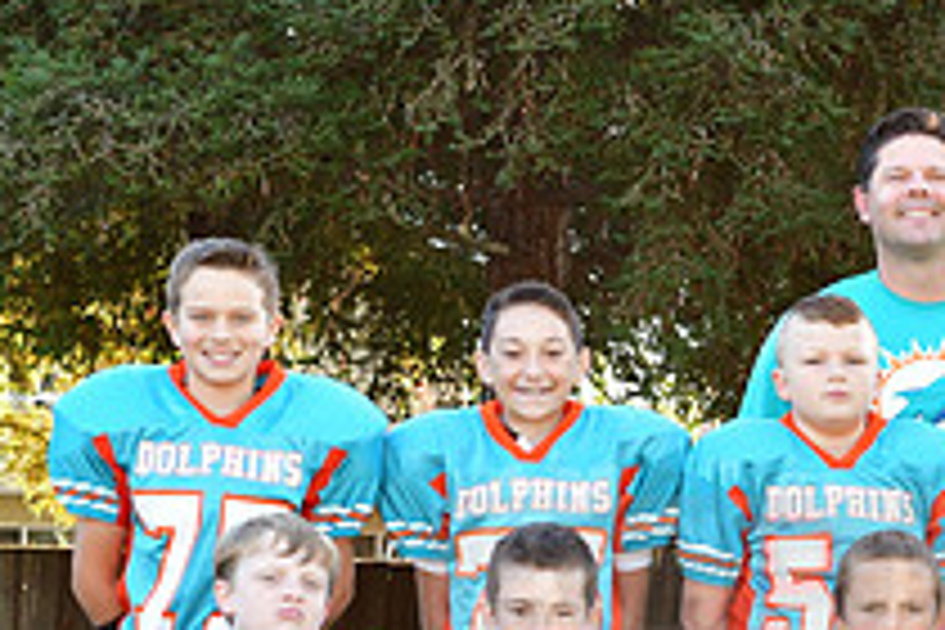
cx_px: 1188
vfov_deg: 6.6
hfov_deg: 9.8
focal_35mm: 207
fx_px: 5433
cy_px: 556
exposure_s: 1/125
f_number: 6.3
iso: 400
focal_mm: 50
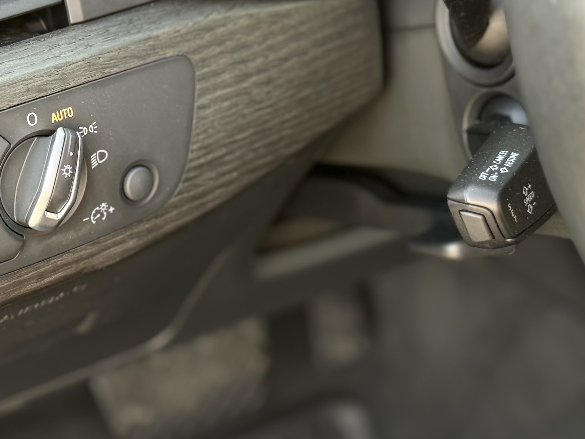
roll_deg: +2.0
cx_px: 127
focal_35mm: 90
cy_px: 95
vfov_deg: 16.3
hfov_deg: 21.5
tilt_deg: -25.8
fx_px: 1521
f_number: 1.78
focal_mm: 6.76
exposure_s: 1/60
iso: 100
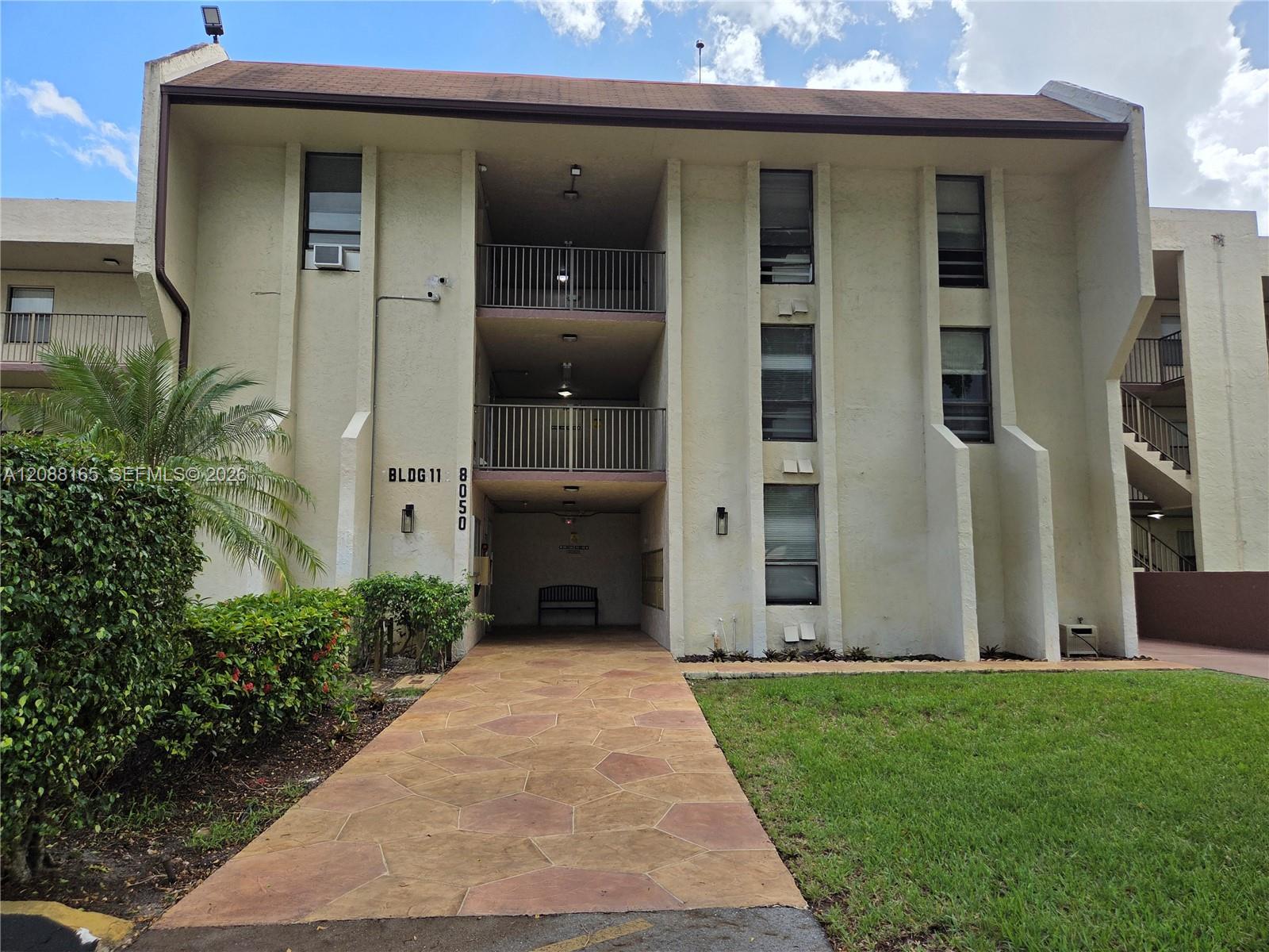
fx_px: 843
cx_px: 634
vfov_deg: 58.9
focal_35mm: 23
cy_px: 476
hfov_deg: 73.9
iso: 80
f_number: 1.8
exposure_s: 1/3809
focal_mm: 5.4
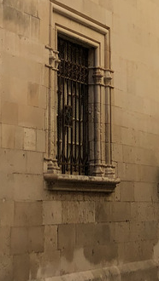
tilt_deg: +13.6
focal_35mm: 111
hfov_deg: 10.9
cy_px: 24
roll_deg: +0.8
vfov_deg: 18.9
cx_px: 81
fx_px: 831
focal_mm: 4
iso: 20
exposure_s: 1/917
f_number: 1.8
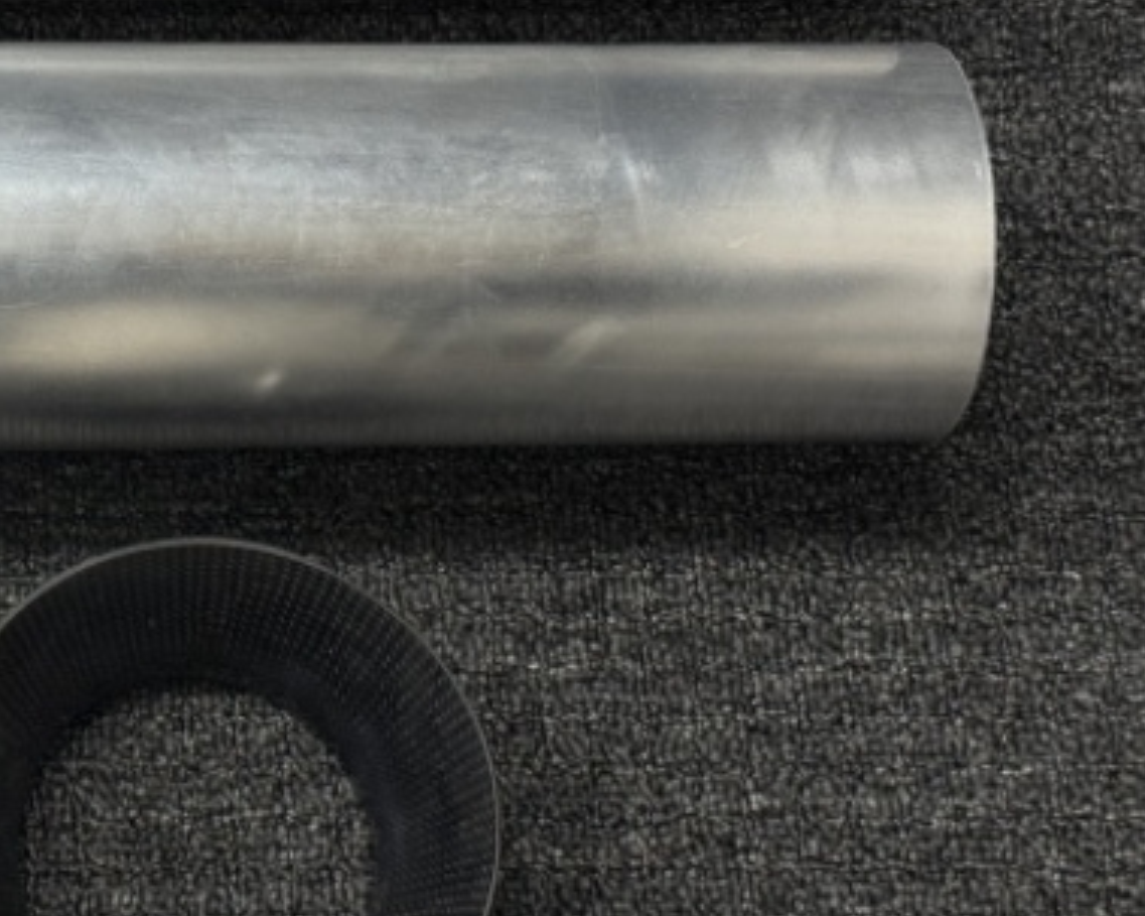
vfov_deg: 14.7
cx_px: -124
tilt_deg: -67.4
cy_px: 364
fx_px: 3557
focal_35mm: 105
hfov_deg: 17.6
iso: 50
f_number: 1.78
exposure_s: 1/121
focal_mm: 6.76
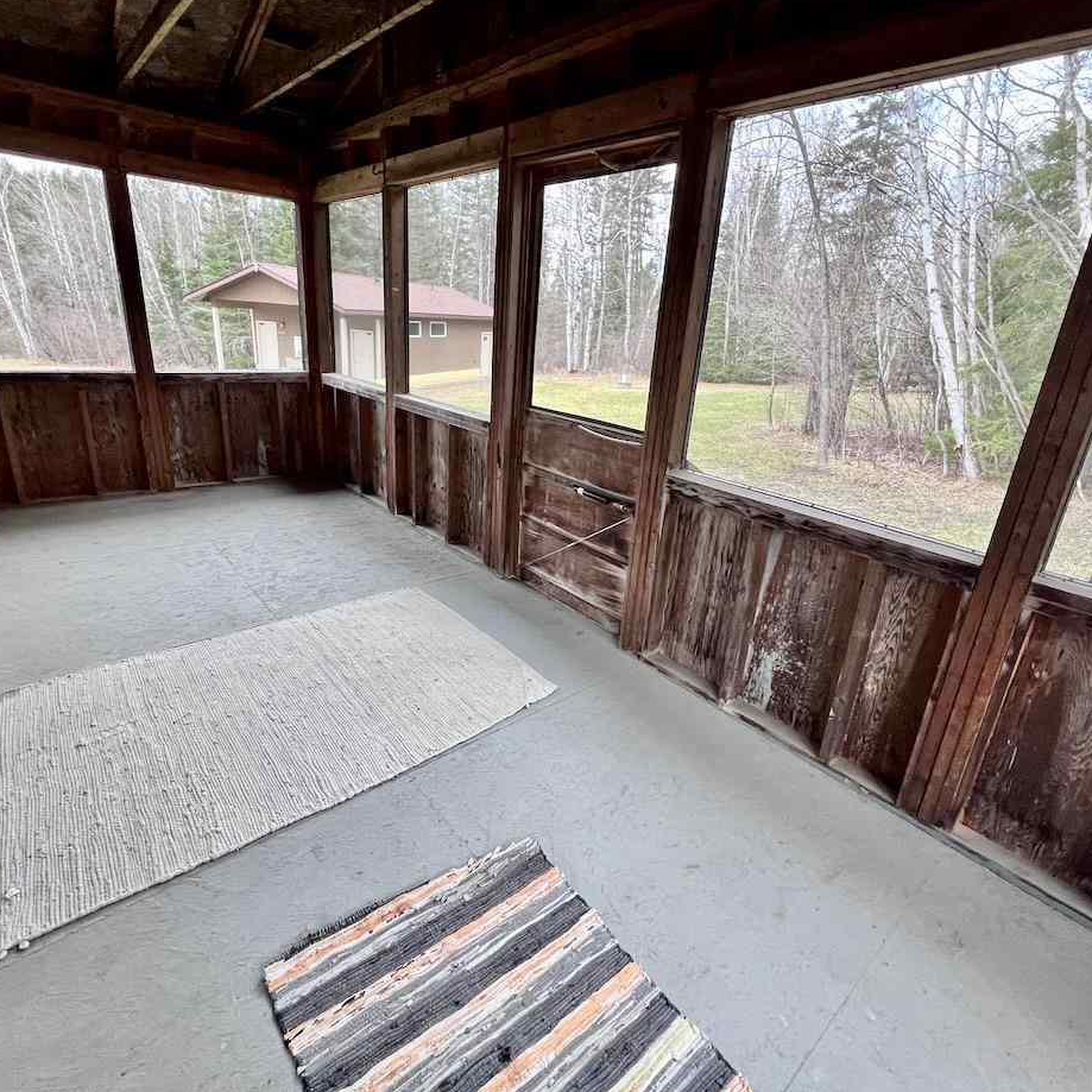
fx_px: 571
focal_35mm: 16
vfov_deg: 87.4
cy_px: 525
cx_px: 563
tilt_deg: -19.7
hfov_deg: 87.4
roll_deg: -4.6
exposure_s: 1/52
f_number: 1.8
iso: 200
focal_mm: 1.57
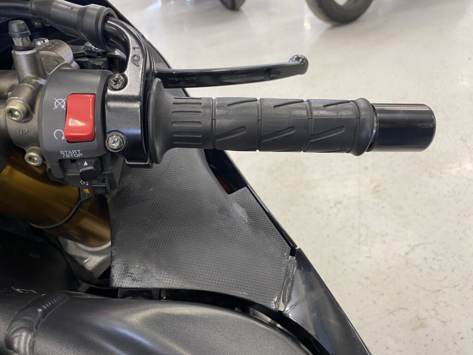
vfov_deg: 53.1
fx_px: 355
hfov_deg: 67.3
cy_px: 178
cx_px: 236
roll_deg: +11.0
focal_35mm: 26
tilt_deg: -41.6
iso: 125
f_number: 1.8
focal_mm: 4.25
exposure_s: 1/50
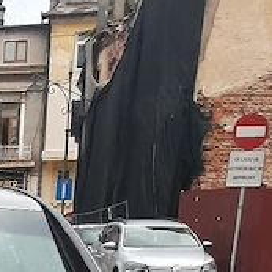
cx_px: -193
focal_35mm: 106
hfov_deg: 14.7
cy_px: 577
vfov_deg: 13.5
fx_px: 942
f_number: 1.7
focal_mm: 3.93
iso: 40
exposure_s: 1/2000
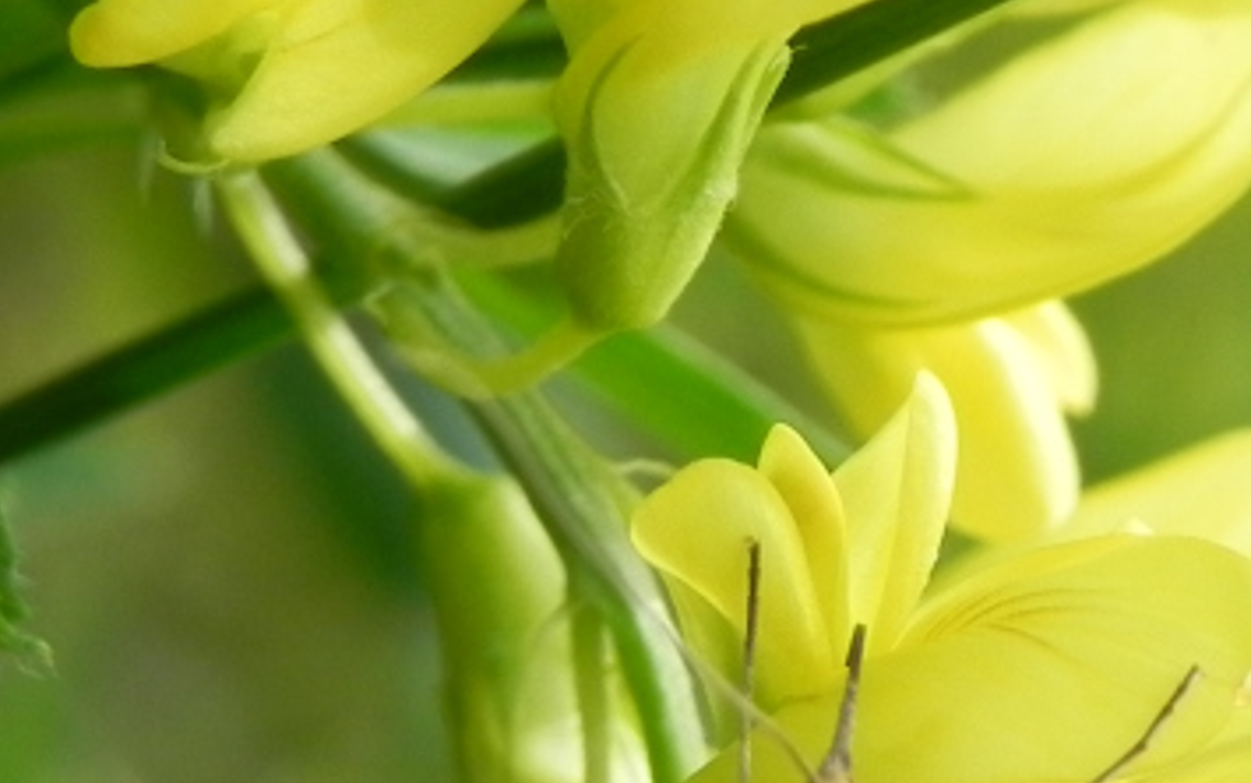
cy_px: 1178
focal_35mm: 260
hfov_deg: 8.1
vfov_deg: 5.0
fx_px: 8866
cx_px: 712
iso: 160
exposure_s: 1/517
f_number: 5
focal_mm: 15.1
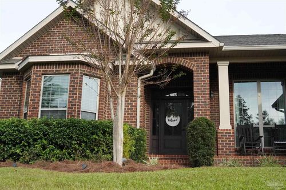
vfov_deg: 31.9
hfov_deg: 46.4
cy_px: 95
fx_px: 334
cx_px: 143
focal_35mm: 42
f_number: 7.1
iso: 6400
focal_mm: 28
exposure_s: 1/3200
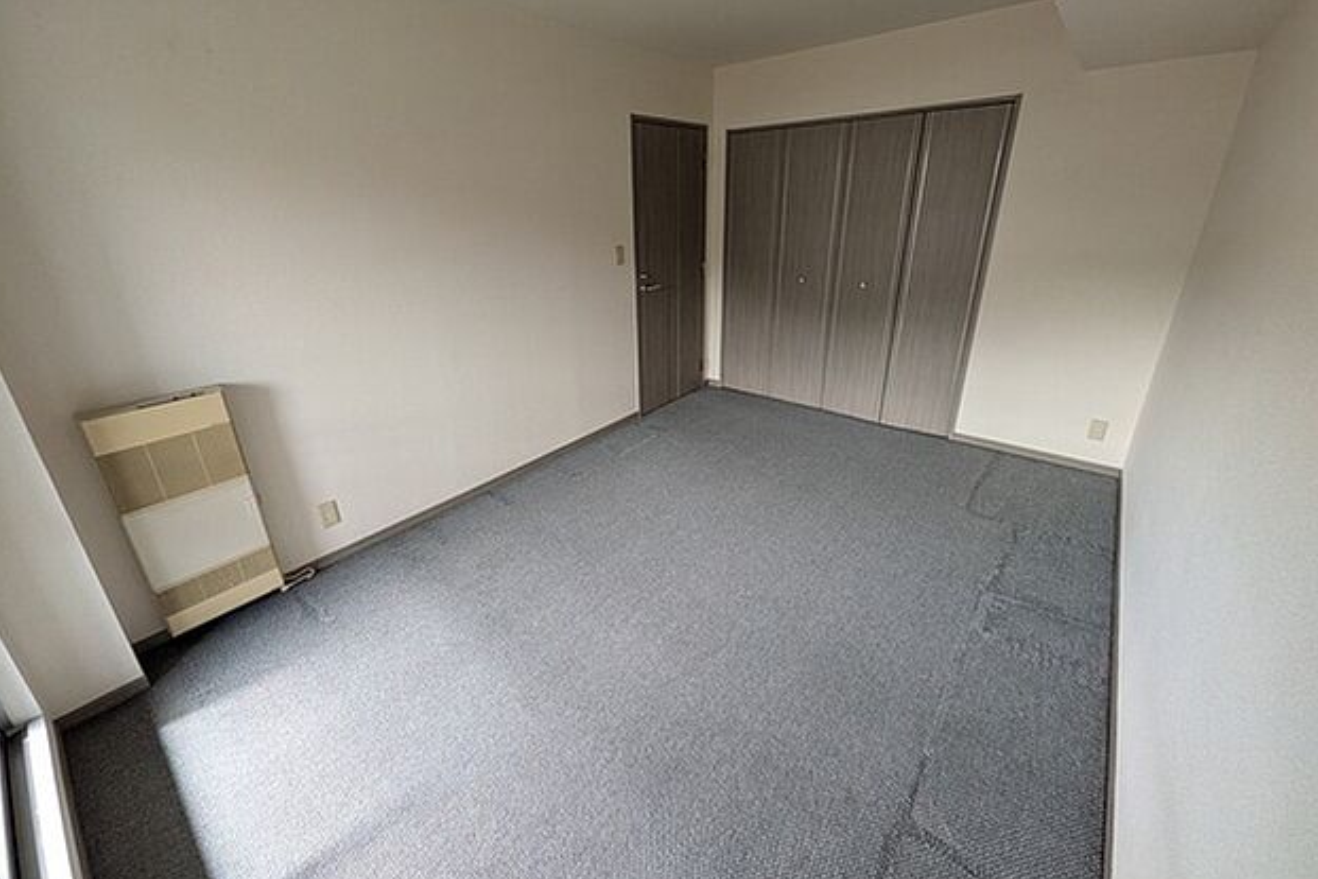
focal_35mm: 15
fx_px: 549
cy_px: 401
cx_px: 643
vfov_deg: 77.2
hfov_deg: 100.4
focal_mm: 1.85
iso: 126
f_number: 2.2
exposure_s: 1/113
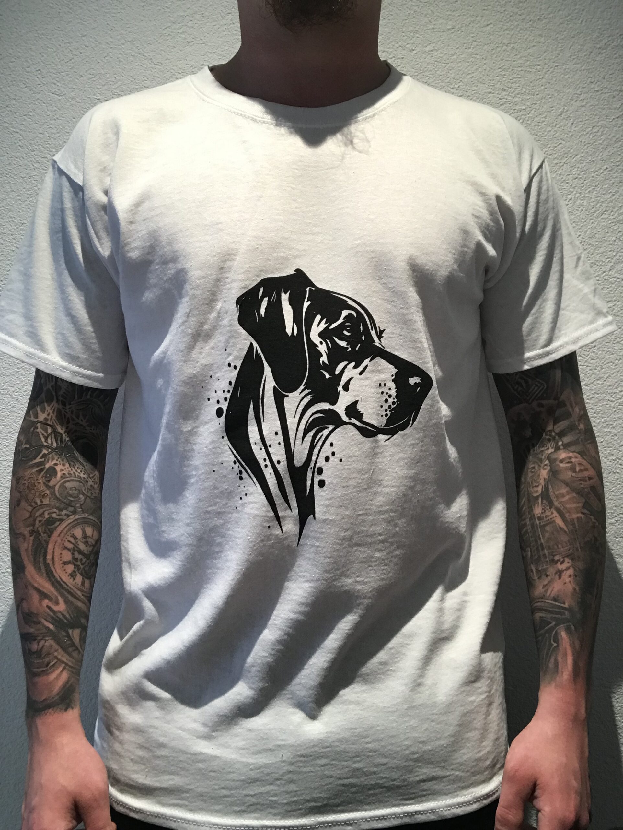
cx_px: 312
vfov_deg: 56.8
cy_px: 415
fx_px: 767
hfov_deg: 44.2
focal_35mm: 32
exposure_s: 1/33
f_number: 2.2
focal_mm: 2.87
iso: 64
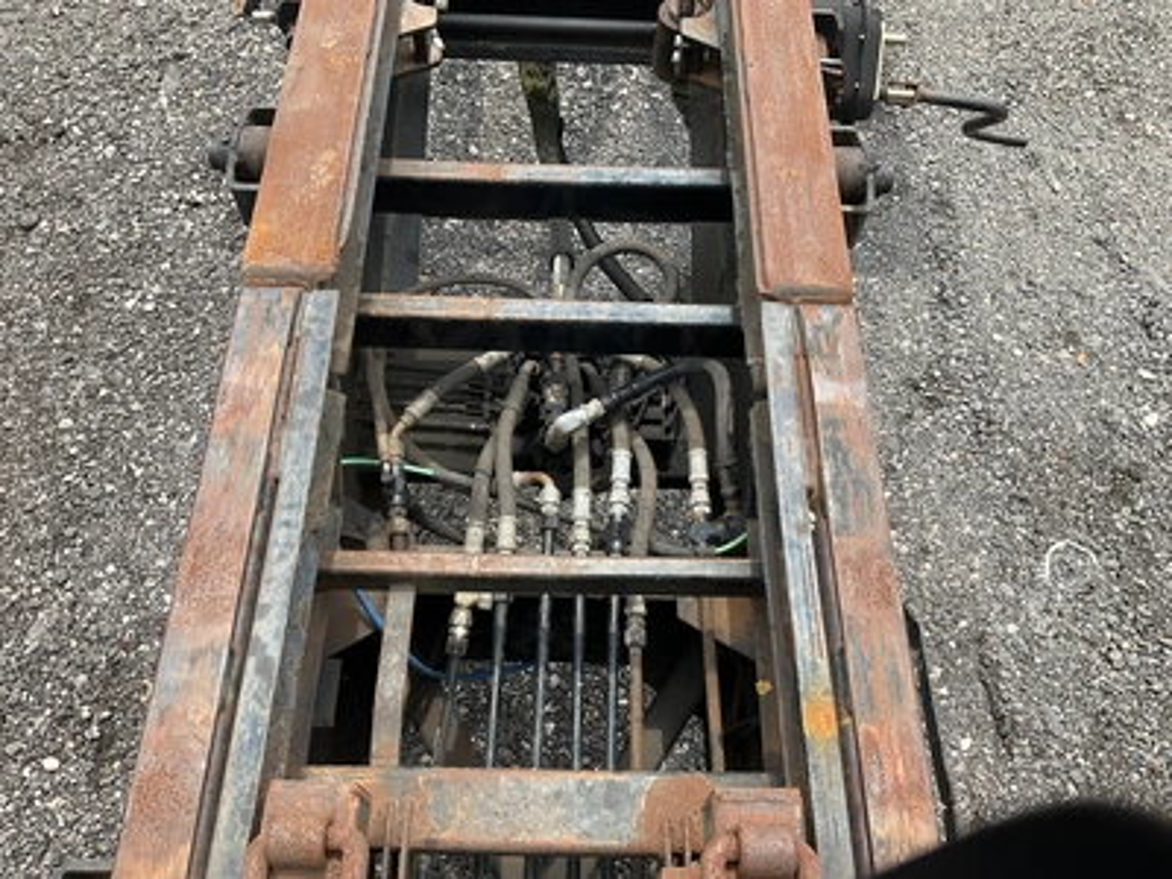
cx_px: 586
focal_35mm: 29
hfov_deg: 61.7
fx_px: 982
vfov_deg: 48.2
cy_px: 440
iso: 25
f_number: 1.8
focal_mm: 3
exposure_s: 1/620
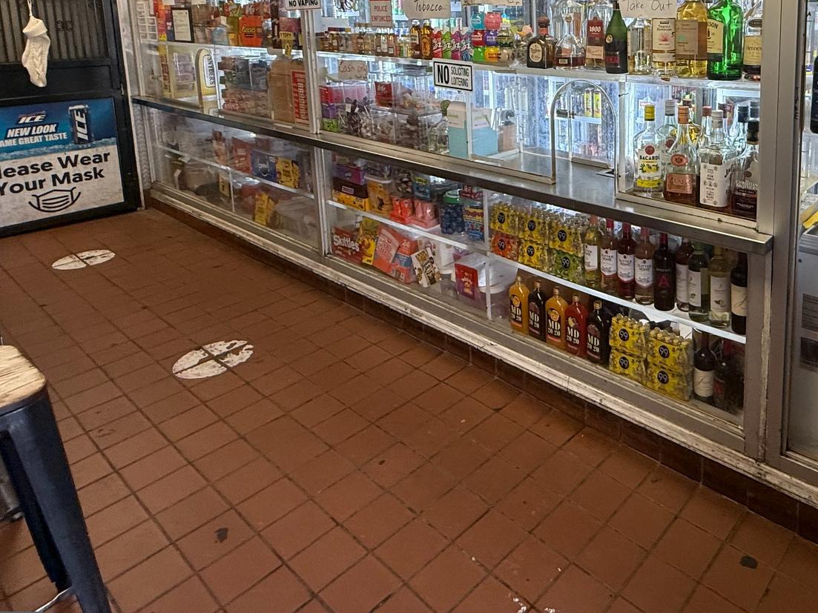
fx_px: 614
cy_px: 103
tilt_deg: -8.2
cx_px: 617
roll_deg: +0.2
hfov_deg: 63.2
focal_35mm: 26
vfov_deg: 49.2
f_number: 2.2
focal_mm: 2.22
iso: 160
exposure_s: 1/120
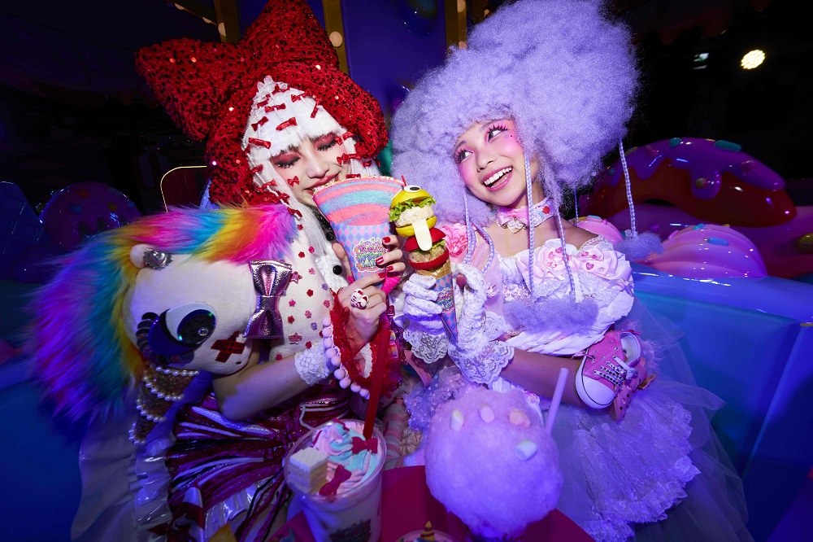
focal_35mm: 14
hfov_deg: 104.3
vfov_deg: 81.2
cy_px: 271
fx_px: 316
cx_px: 406
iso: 200
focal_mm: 14
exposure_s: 1/200
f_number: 8
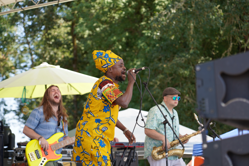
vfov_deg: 13.0
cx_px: 124
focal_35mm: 105
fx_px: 726
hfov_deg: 19.5
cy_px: 83
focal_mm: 105
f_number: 4
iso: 100
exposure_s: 1/200
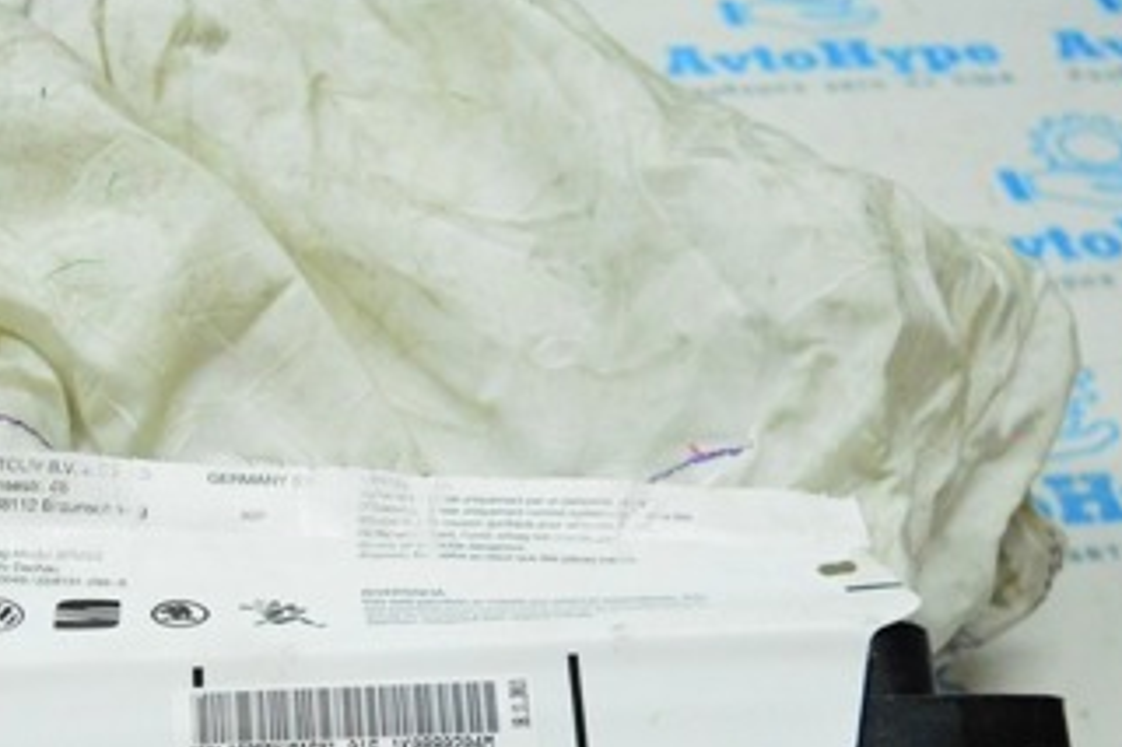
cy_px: 608
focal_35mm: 63
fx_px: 1962
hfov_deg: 31.1
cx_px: 221
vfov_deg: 21.3
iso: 6400
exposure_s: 1/1000
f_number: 3.8
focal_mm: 21
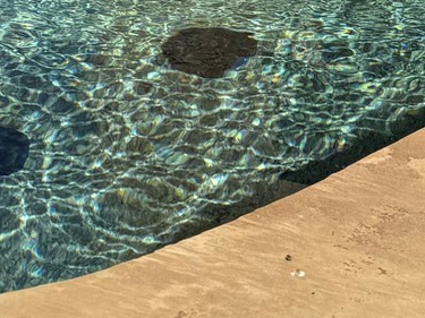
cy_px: -489
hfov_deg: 14.3
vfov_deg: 9.7
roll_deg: -1.0
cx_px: 583
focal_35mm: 131
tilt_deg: -7.2
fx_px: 1608
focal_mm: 6.76
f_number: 1.78
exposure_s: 1/6173
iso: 80
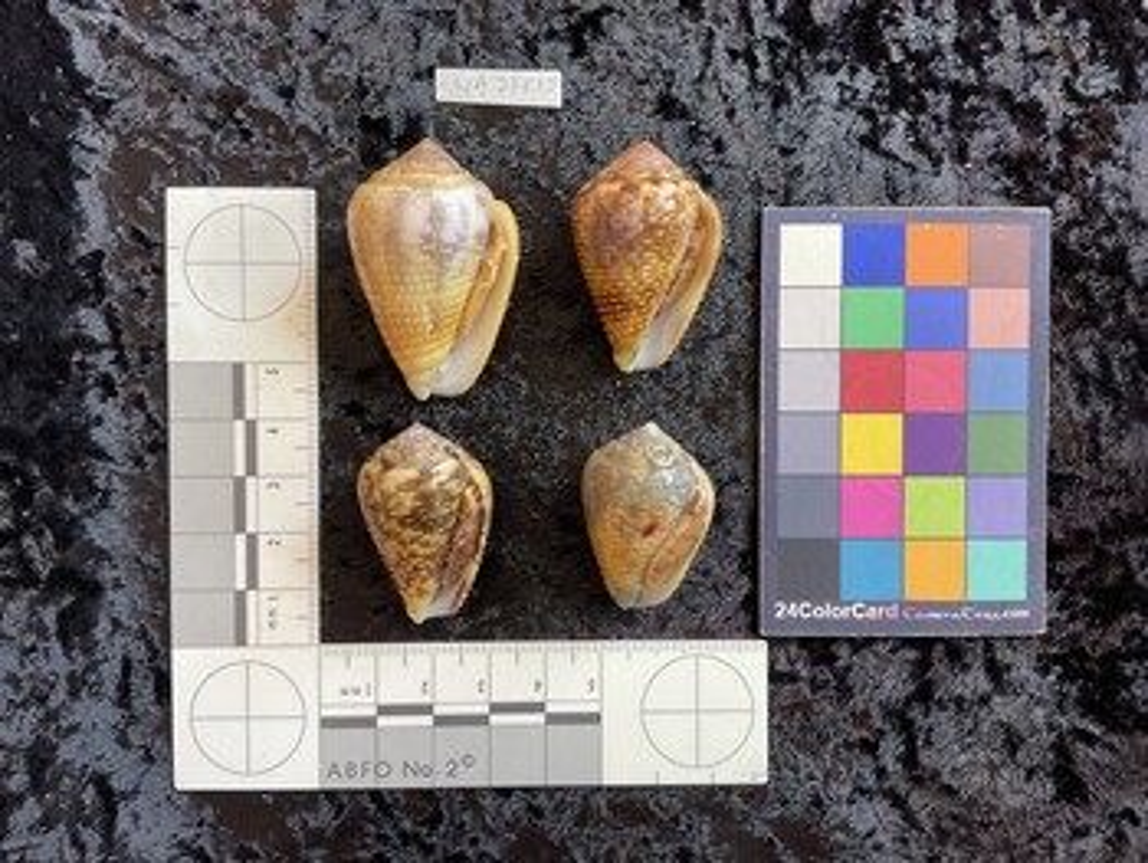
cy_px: 432
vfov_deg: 48.3
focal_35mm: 29
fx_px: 962
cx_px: 574
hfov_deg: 61.6
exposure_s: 1/120
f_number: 1.8
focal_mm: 3
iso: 64
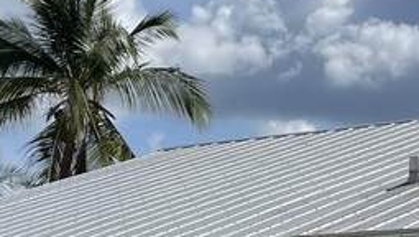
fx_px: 1579
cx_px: 434
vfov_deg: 8.4
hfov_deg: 14.8
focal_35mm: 142
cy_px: 370
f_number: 1.6
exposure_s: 1/7299
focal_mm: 4.2
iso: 32
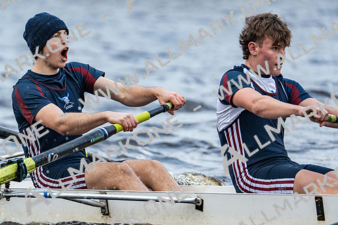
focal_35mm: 502
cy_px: 112
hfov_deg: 4.1
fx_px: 4711
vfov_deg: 2.7
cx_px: 163
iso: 4000
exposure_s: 1/1600
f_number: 6.3
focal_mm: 430
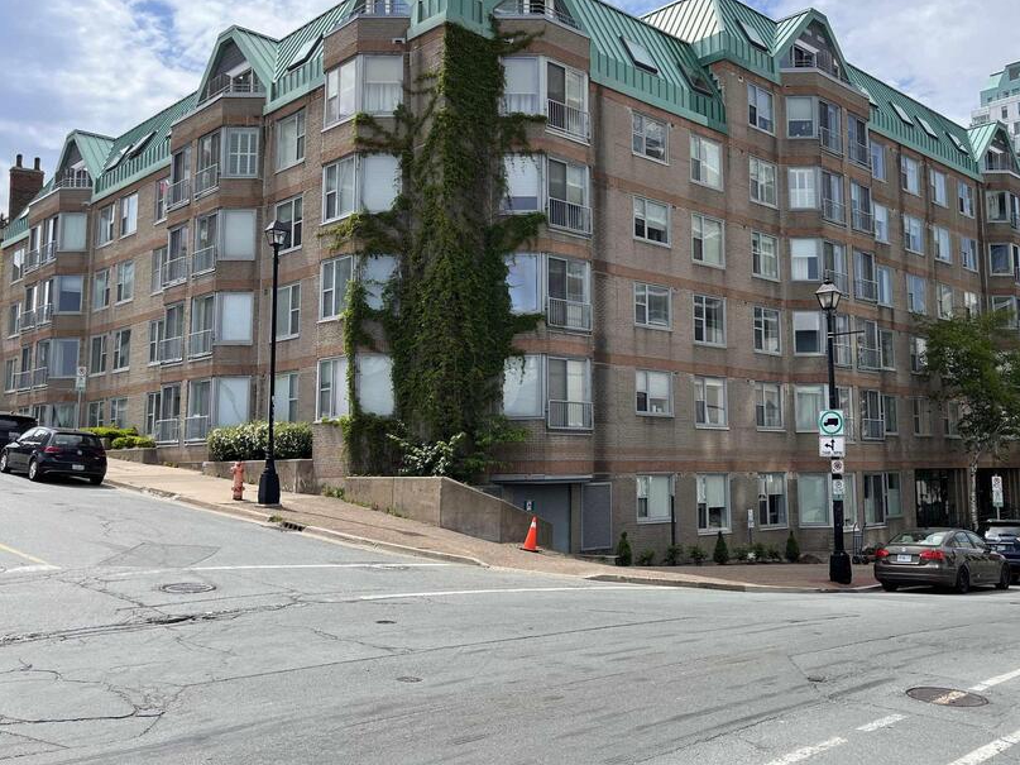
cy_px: 360
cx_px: 605
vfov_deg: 42.9
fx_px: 972
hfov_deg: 55.0
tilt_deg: +6.8
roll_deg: +0.8
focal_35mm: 33
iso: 50
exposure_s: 1/3413
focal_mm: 5.1
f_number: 1.6
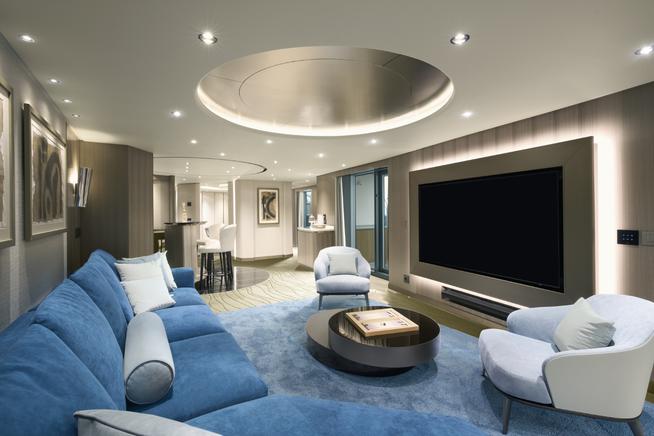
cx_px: 327
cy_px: 218
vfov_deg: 70.4
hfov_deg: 93.3
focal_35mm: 17
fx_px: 309
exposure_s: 8
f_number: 11
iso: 400
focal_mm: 17
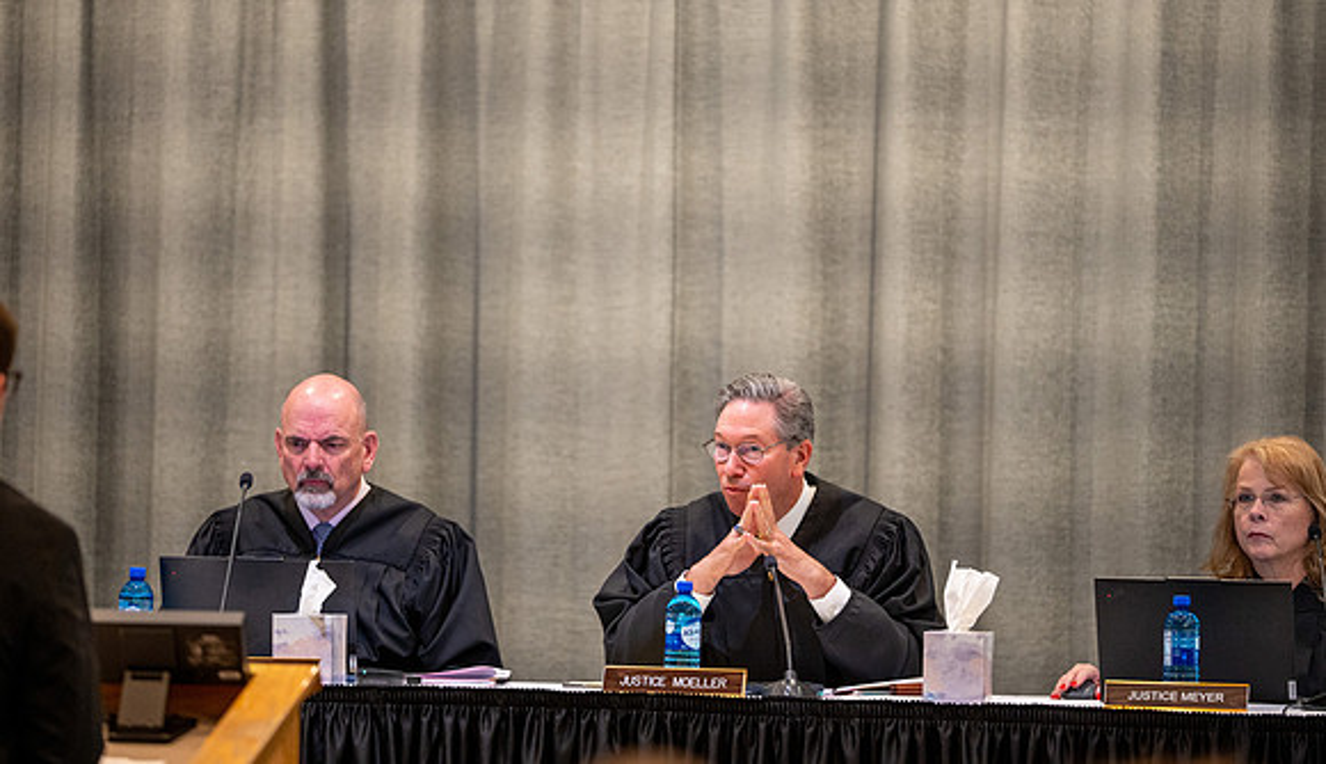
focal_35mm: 214
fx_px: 7576
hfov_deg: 10.0
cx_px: 643
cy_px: 311
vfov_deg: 5.8
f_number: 2.8
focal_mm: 200
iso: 2000
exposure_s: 1/200
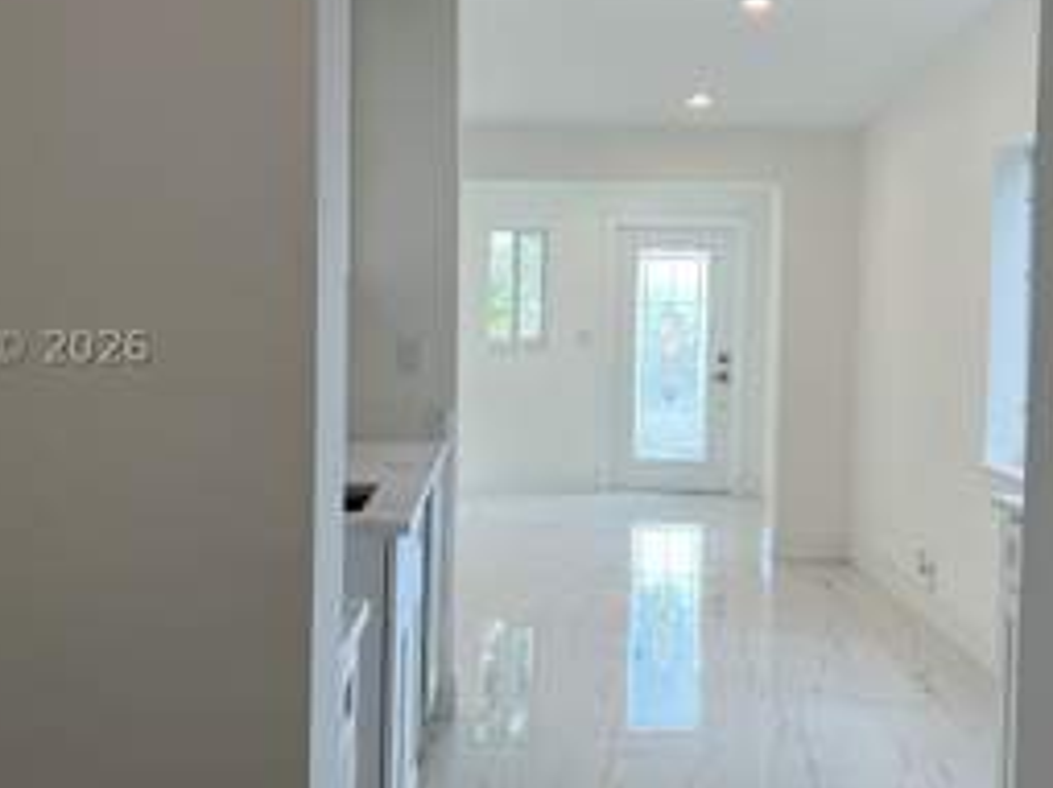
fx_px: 1490
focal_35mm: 49
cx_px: 529
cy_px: 347
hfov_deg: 38.9
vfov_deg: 29.6
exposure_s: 1/166
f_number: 1.5
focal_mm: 5.7
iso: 50
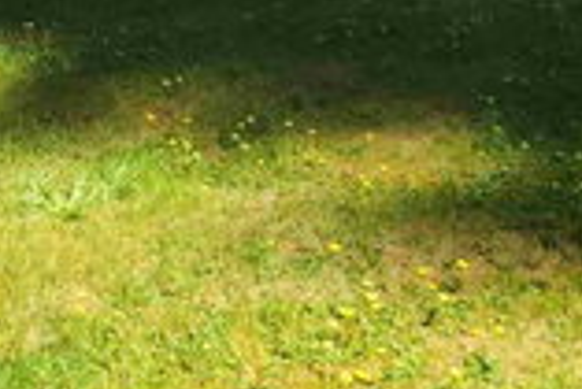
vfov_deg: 17.7
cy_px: -200
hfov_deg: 29.1
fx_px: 1117
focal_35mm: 69
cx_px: 204
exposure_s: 1/845
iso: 50
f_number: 2.2
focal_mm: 2.2
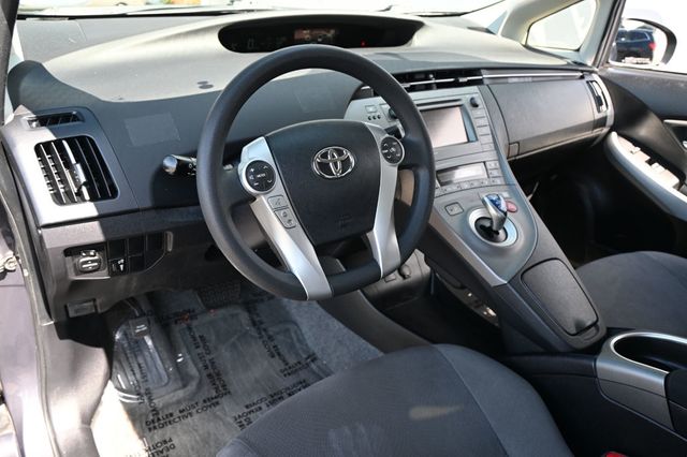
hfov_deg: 66.0
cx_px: 344
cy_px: 228
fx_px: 529
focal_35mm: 28
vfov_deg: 46.7
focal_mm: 18.5
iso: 400
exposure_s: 1/160
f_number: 3.8
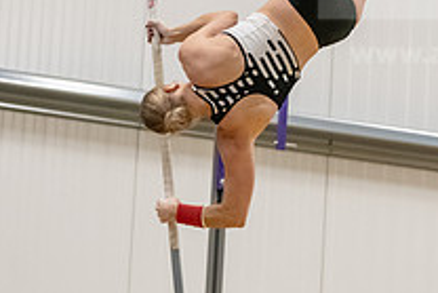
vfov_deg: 5.4
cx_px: 255
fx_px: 3117
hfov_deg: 8.0
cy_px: 98
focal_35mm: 256
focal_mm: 92
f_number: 2.8
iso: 6400
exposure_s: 1/800
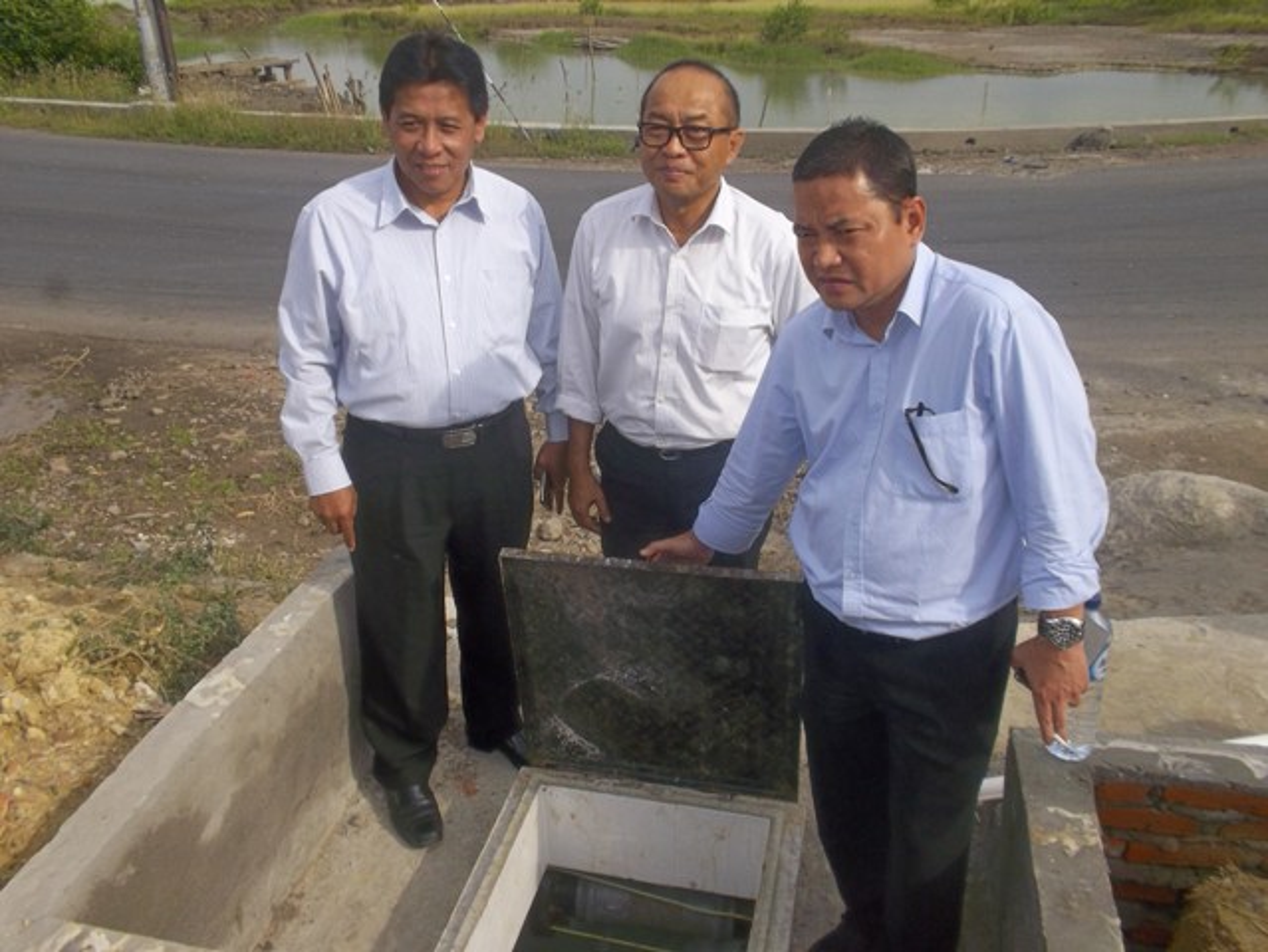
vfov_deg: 48.3
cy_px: 476
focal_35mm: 29
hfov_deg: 61.6
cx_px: 634
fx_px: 1063
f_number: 5.6
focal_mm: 4.1
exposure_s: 1/320
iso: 80
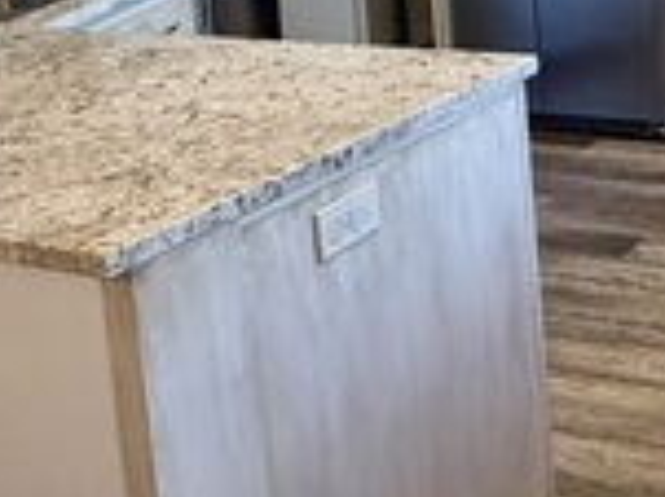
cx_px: 795
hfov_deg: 27.5
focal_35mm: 62
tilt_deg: -6.8
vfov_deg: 21.6
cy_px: -123
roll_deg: +3.4
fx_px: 1190
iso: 320
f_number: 2.2
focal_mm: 2.22
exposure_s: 1/120
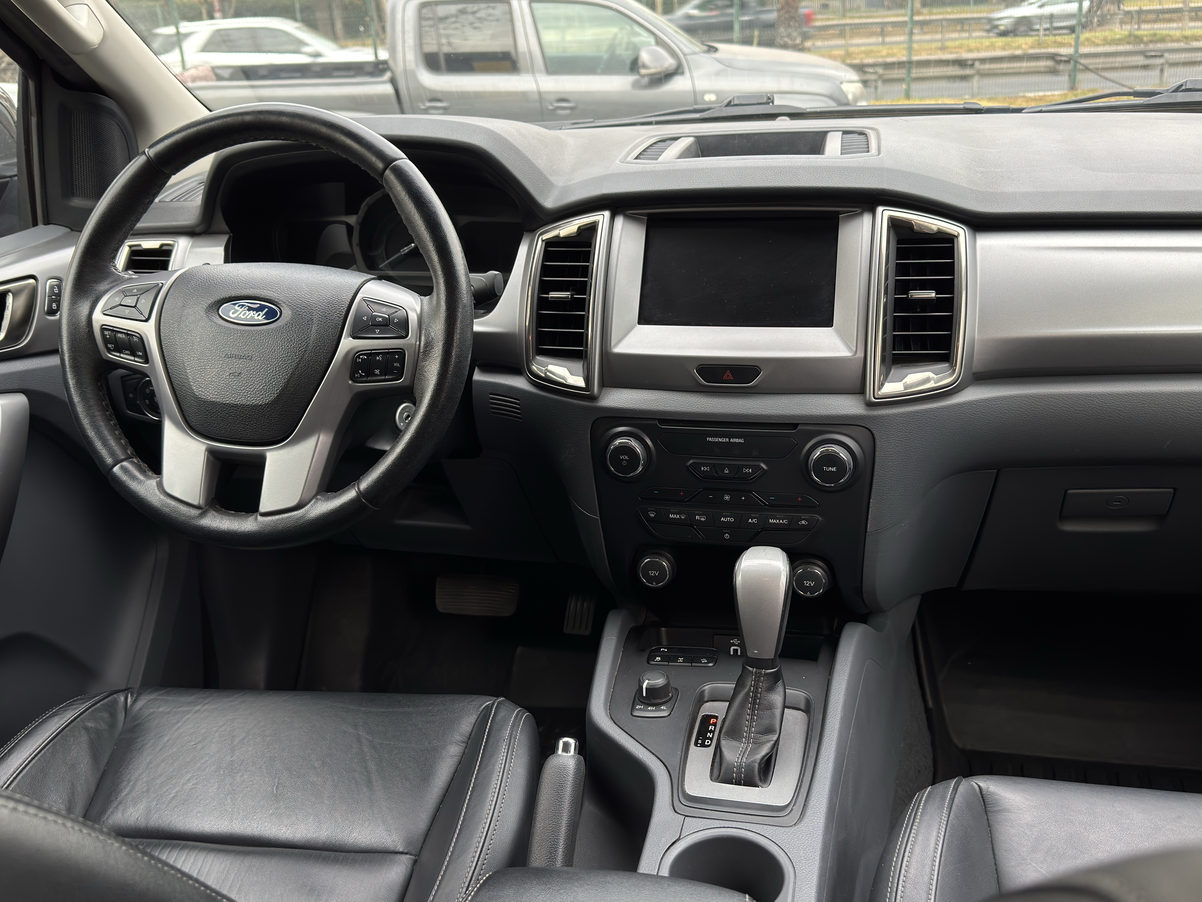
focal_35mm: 35
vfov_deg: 40.7
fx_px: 1215
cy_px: 451
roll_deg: +4.4
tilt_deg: -20.1
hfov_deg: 52.6
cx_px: 601
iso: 125
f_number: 1.78
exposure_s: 1/118
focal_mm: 6.76
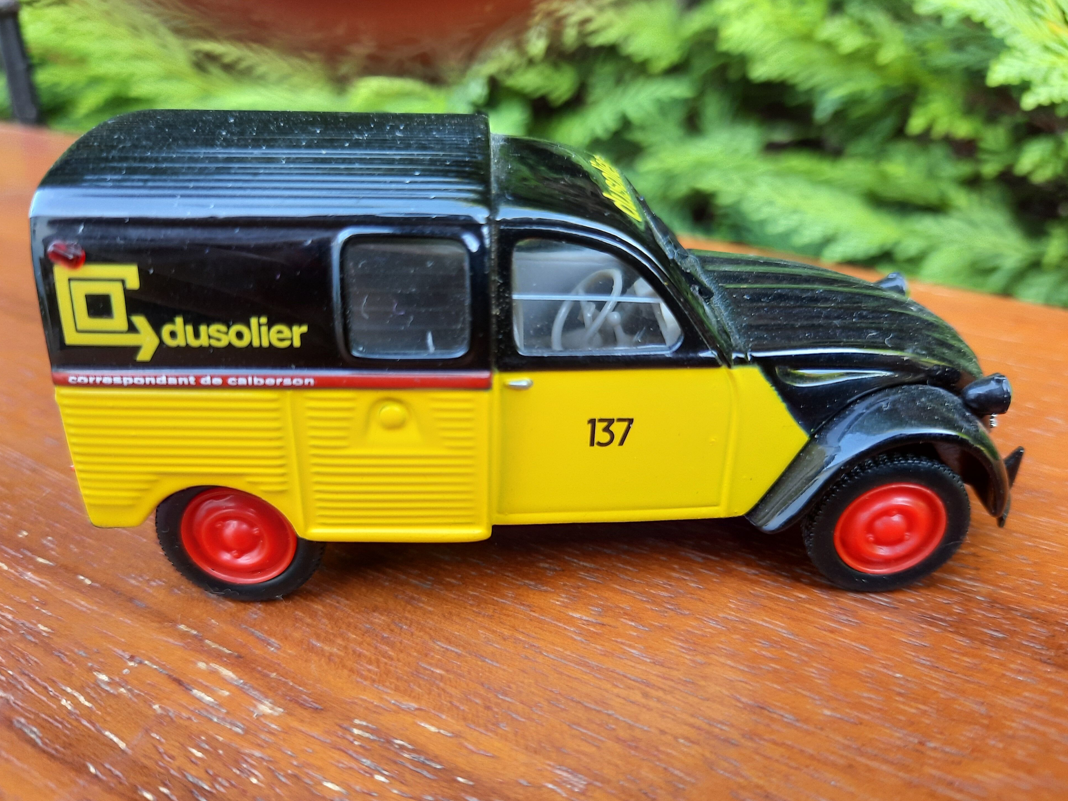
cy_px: 410
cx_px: 514
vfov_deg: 53.1
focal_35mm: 26
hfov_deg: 67.3
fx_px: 802
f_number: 2
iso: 100
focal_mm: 4.6
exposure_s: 1/50
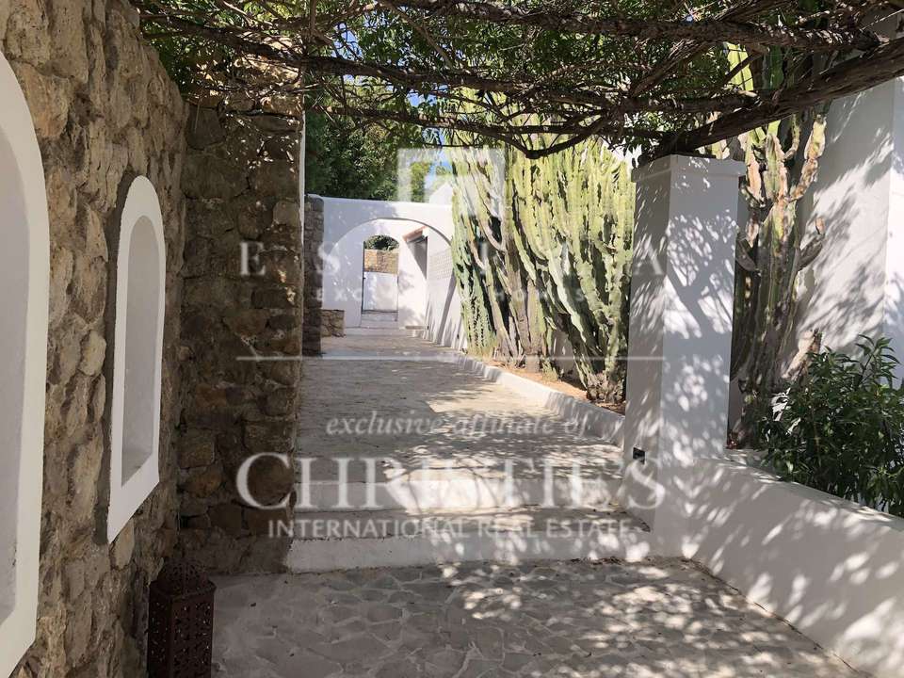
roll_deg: -1.2
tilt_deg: +1.3
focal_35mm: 28
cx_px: 452
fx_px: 731
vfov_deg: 49.7
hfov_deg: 63.4
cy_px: 339
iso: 20
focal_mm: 3.99
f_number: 1.8
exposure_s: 1/1143
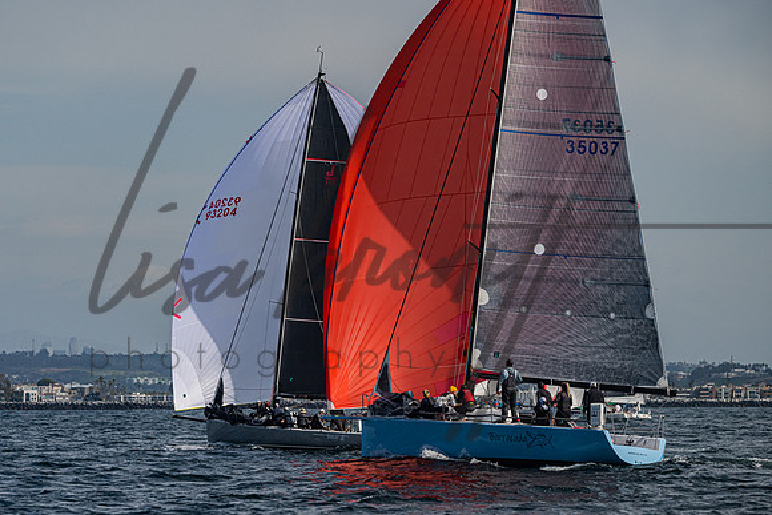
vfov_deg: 6.5
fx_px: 4539
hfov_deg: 9.7
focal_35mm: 212
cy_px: 268
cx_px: 341
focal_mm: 175
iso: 320
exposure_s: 1/6400
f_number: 6.3
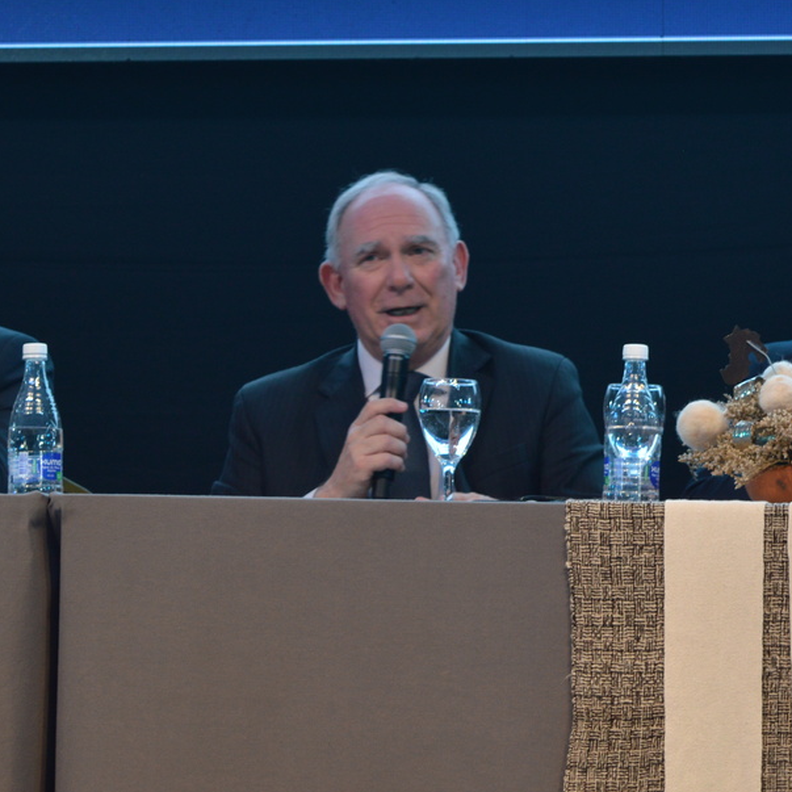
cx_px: 598
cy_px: 300
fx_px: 4505
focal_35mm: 174
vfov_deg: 10.0
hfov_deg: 10.0
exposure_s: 1/30
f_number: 5.6
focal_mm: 55
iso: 200
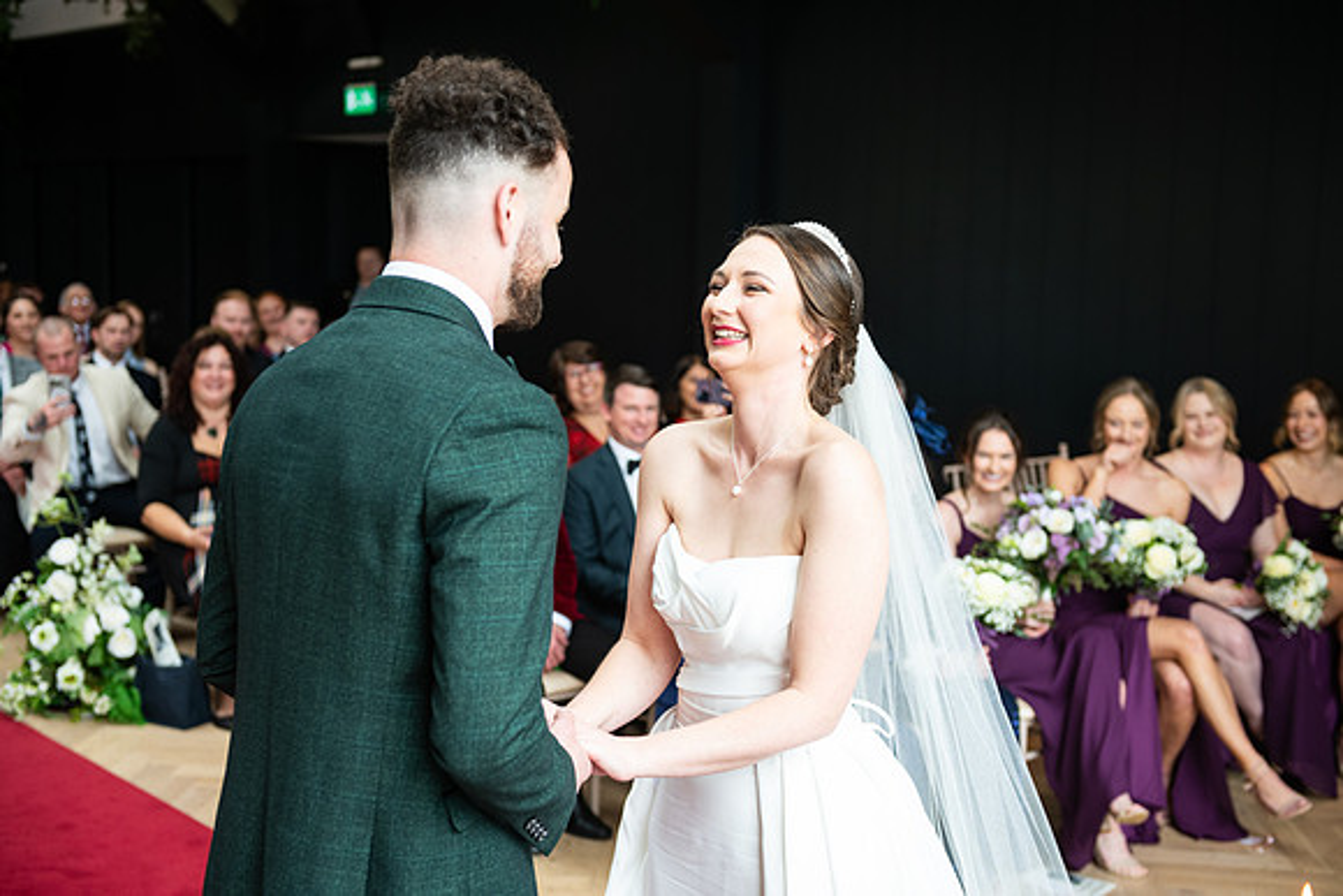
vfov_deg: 28.1
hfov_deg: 41.1
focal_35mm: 48
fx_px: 1791
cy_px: 448
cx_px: 672
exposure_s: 1/200
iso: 400
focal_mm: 48
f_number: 3.5
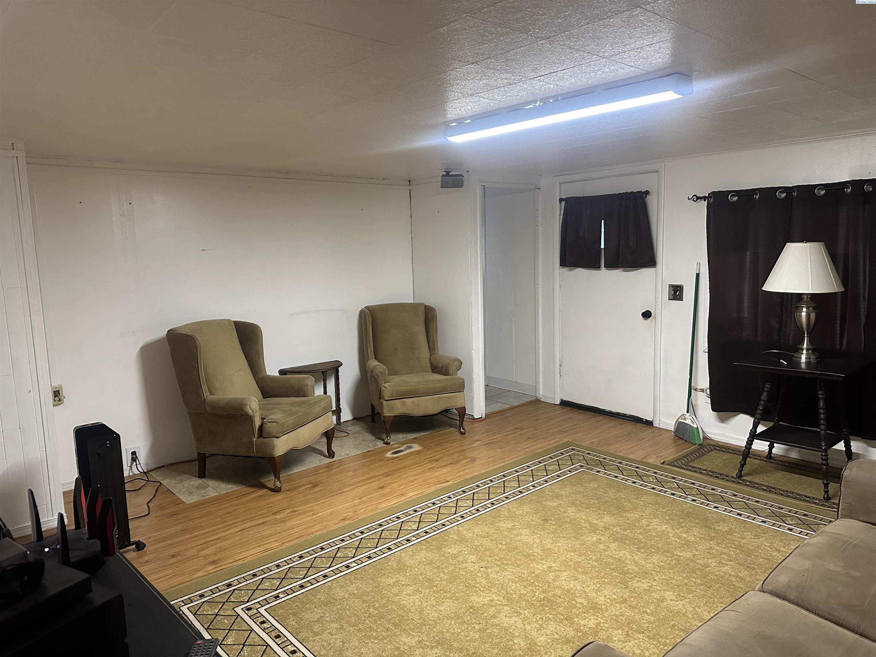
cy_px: 328
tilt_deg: -7.6
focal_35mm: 24
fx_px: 607
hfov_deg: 71.6
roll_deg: +1.9
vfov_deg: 56.8
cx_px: 438
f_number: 1.78
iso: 640
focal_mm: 6.86
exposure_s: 1/60
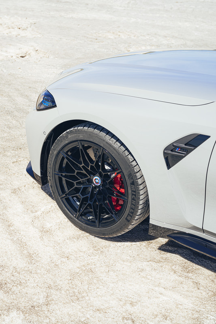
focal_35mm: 50
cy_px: 162
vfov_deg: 39.6
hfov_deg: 27.0
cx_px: 108
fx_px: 450
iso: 100
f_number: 4.5
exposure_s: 1/320
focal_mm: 50
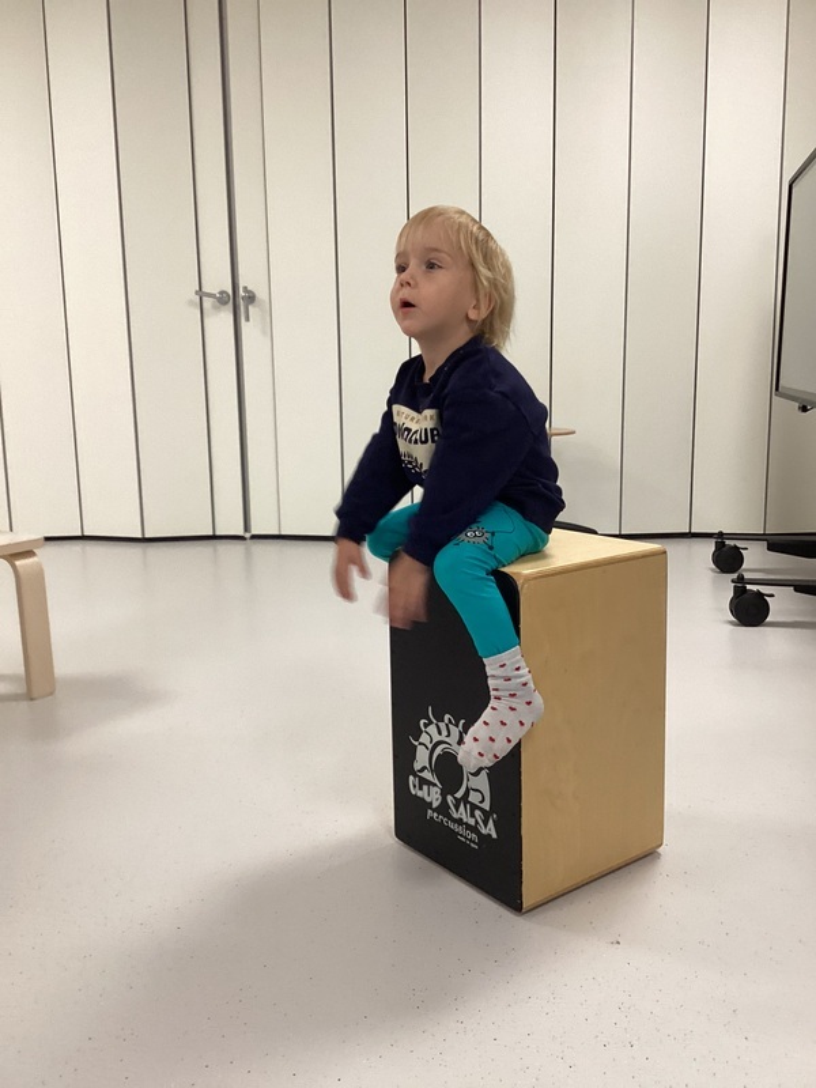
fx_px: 974
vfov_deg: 58.4
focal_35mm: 31
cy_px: 544
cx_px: 408
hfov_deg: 45.4
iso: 160
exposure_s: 1/60
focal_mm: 3.3
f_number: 2.4
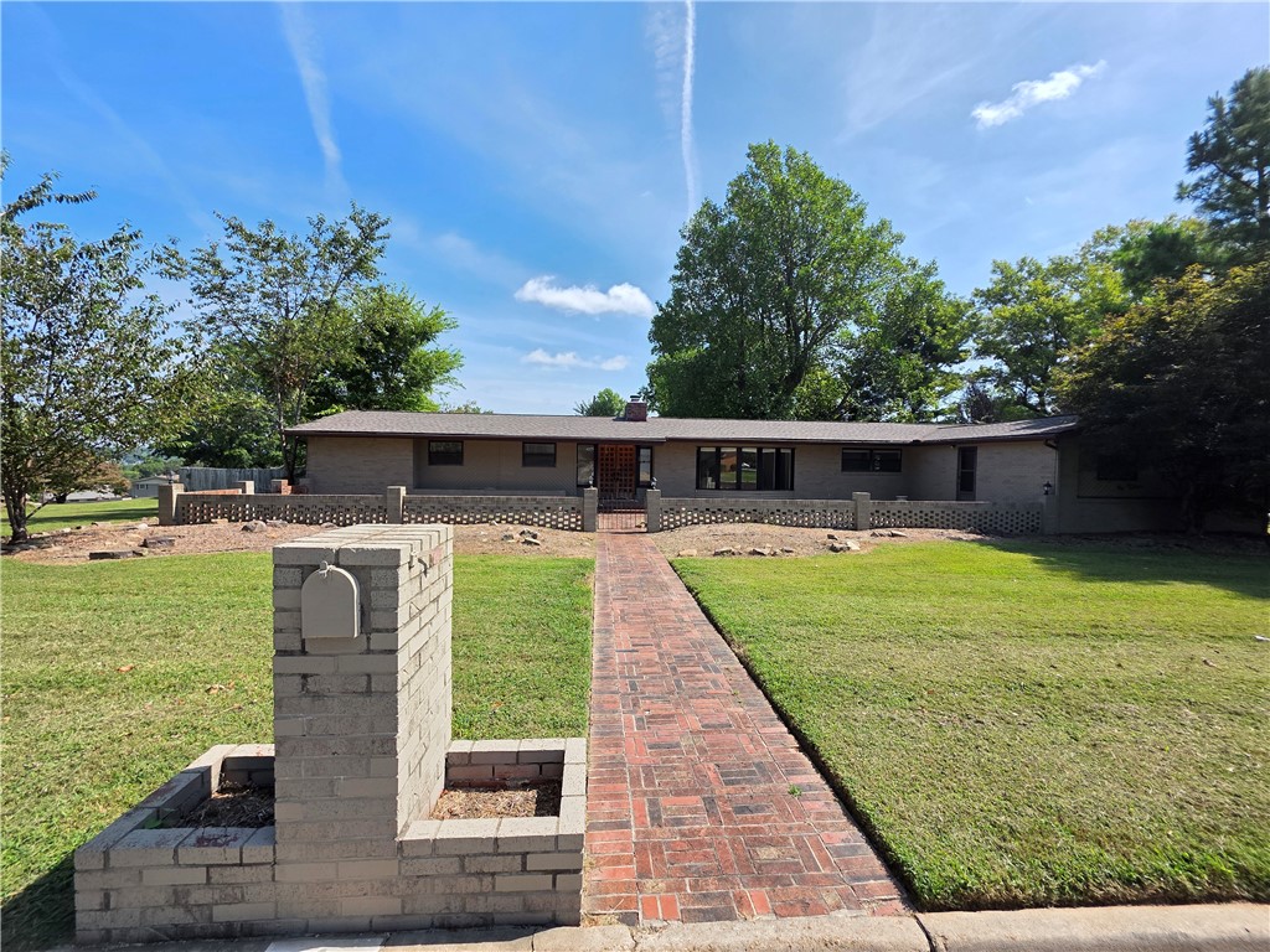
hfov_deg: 106.2
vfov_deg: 89.9
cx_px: 635
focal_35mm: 13
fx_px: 477
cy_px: 476
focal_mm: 2.2
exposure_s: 1/1132
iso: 40
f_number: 1.9
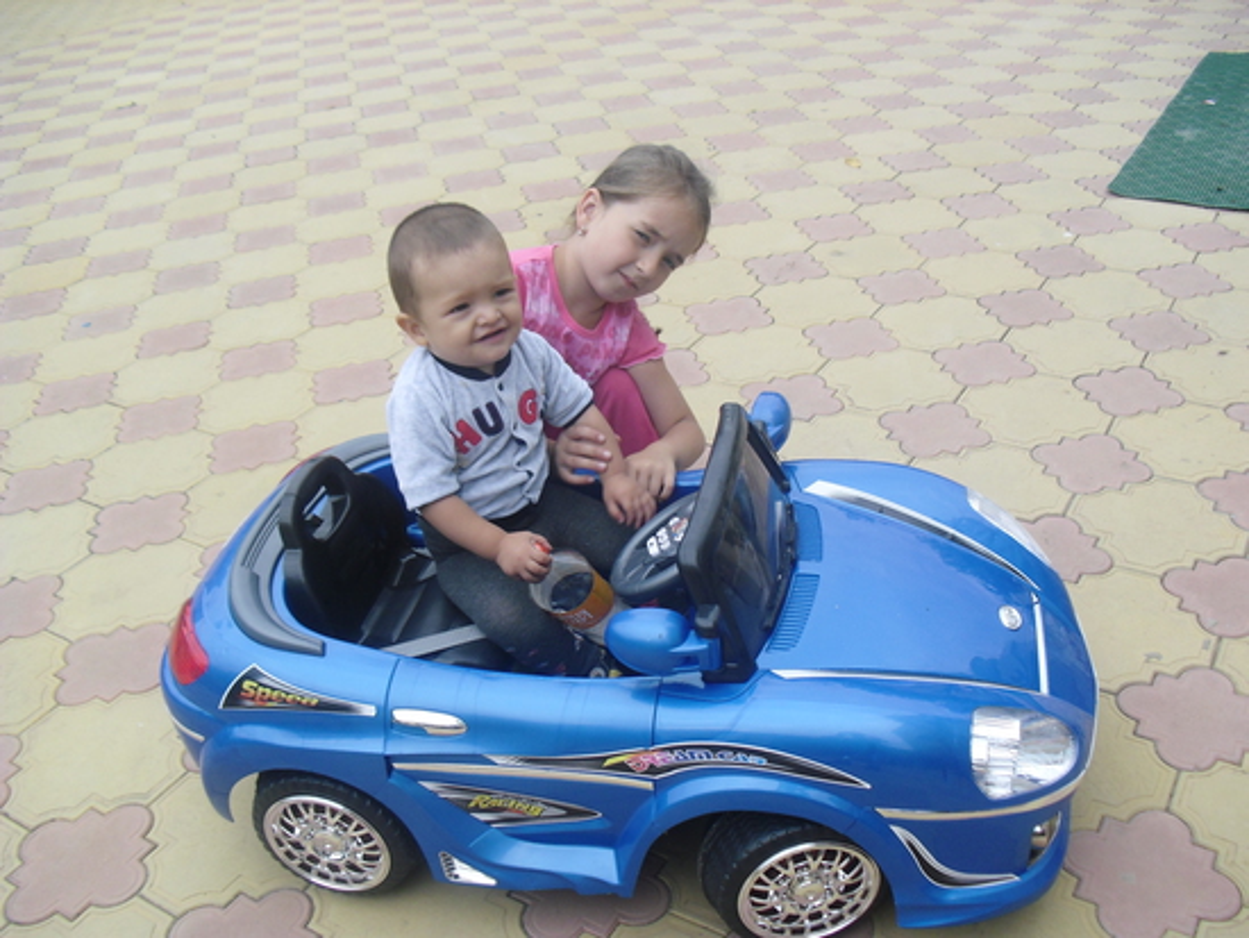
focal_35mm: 36
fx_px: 1300
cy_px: 469
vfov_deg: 39.7
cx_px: 624
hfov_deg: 51.3
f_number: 7.8
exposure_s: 1/80
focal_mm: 6.3
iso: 100
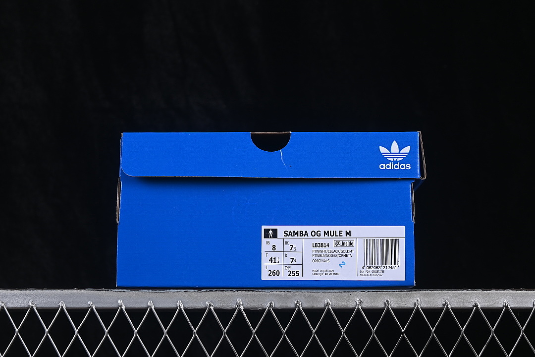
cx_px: 268
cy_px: 178
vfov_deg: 18.2
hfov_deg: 27.0
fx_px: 1114
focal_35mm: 75
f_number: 8
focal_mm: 50
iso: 160
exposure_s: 1/80
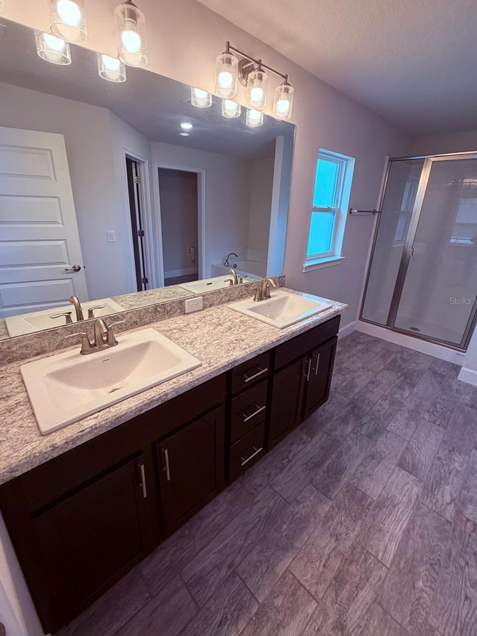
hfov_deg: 81.7
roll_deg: -1.2
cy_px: 300
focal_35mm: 15
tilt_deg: -18.1
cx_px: 235
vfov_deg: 98.1
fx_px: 276
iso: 200
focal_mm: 2.22
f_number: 2.2
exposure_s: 1/120
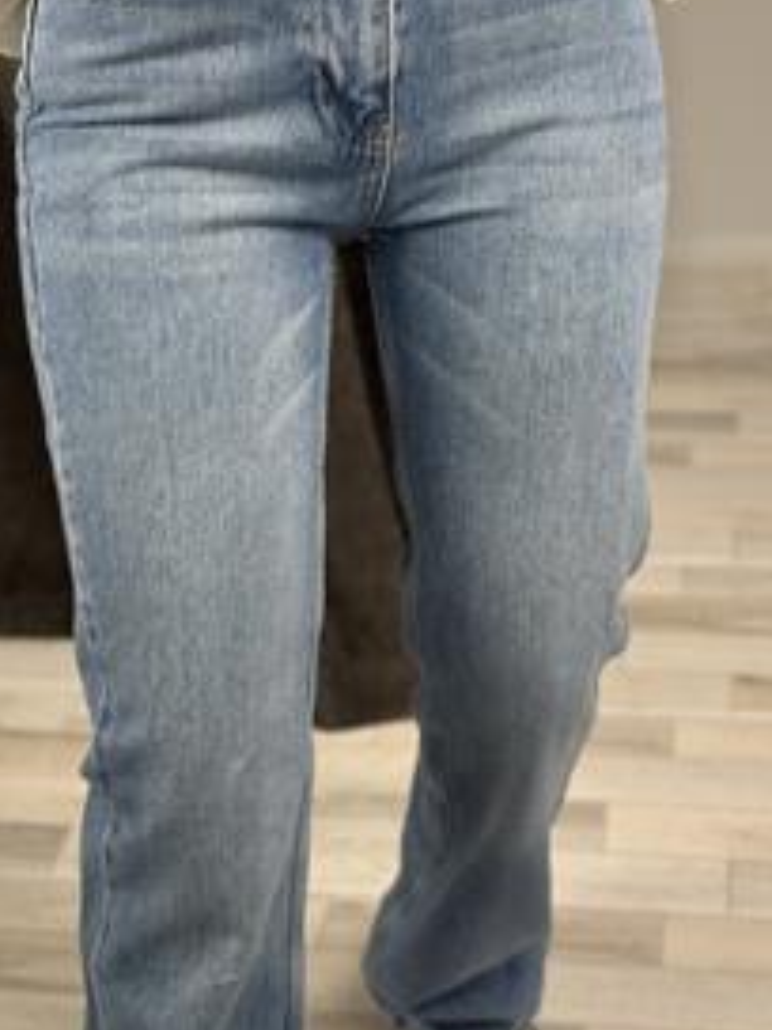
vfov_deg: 26.7
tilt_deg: -49.0
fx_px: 2171
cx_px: 341
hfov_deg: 20.2
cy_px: 524
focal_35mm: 73
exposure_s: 1/100
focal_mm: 6.86
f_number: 1.78
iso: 200
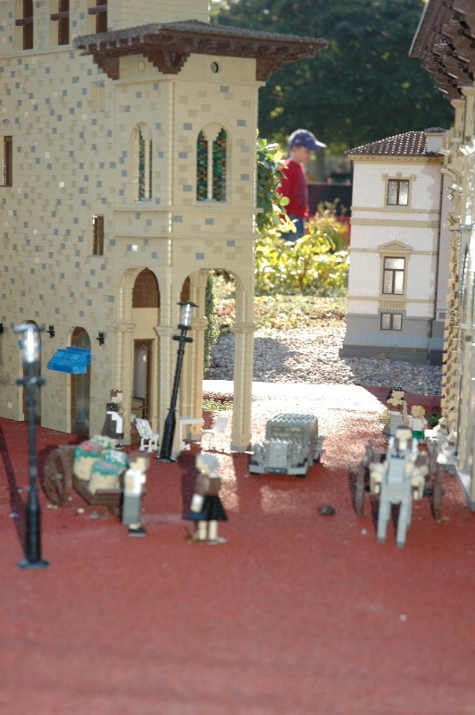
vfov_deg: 24.2
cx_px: 238
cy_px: 358
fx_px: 1665
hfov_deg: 16.2
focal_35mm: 84
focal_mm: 56
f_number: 4.5
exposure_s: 1/160
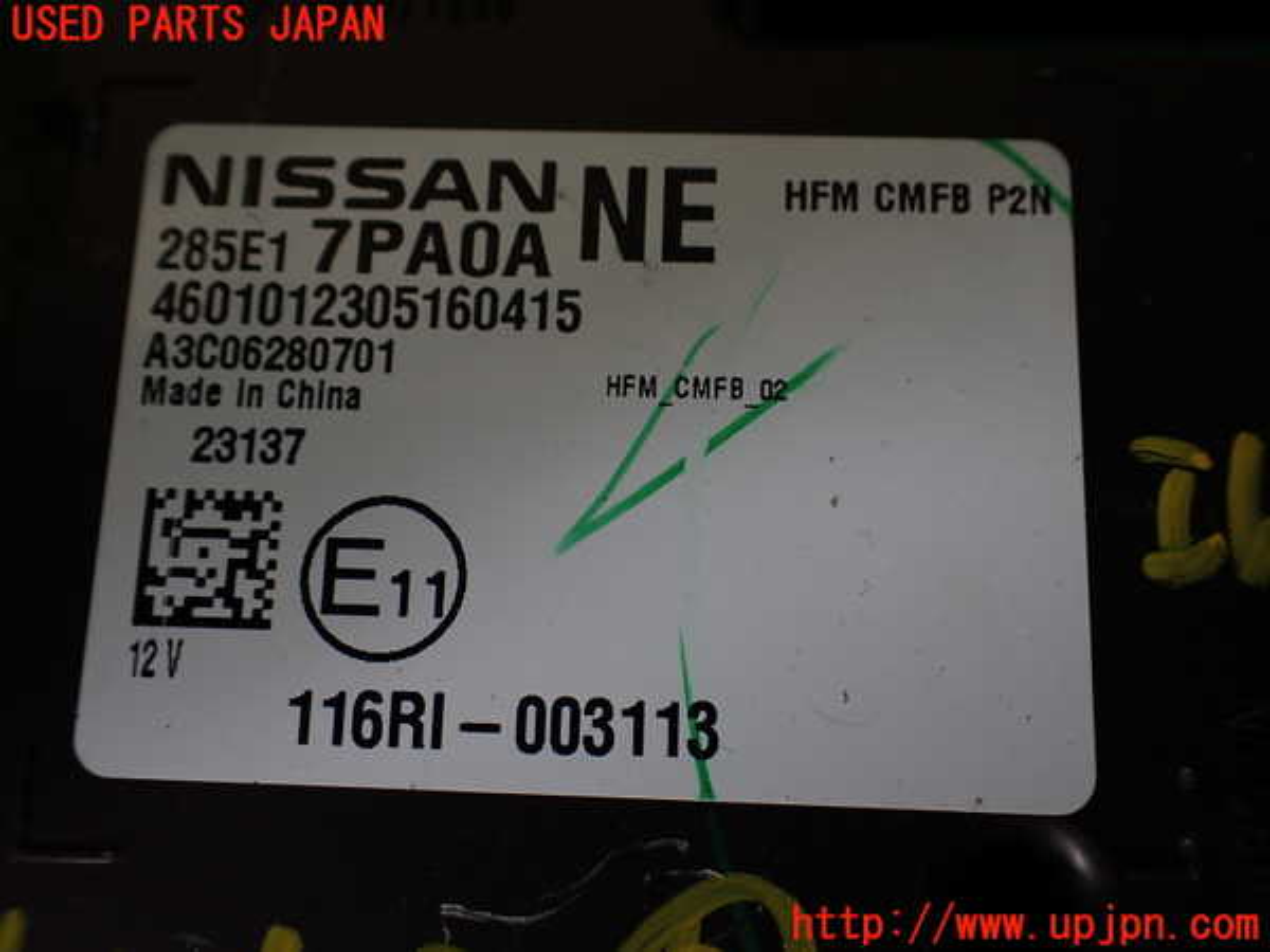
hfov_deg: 60.0
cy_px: 476
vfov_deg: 46.8
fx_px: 1101
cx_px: 635
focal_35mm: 30
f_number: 2.3
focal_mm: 5.4
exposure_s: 1/125
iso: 160
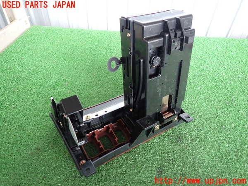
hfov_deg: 69.4
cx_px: 124
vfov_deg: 54.9
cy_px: 93
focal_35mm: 25
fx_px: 179
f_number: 2
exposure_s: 1/50
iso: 200
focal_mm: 4.5
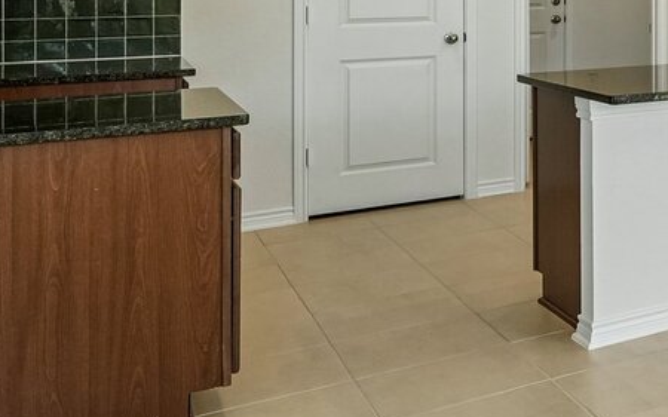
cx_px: 1100
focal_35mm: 55
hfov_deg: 24.4
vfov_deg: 22.2
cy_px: -43
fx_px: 1001
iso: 500
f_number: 8
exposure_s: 1/80
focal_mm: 15
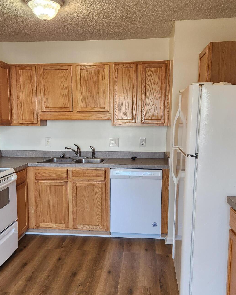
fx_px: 306
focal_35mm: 35
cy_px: 163
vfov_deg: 51.4
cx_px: 105
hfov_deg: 42.2
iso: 250
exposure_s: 1/120
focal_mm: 5.4
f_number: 1.8
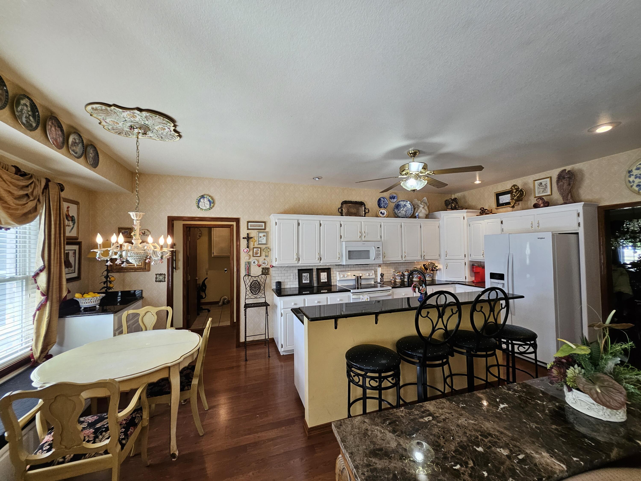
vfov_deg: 89.9
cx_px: 320
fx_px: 241
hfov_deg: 106.2
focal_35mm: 13
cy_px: 240
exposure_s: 1/60
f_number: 2.2
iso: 64
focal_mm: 1.74
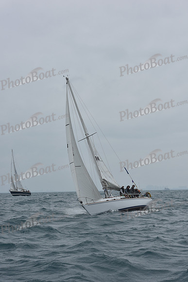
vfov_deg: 26.0
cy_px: 141
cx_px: 94
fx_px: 611
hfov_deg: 17.5
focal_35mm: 78
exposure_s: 1/800
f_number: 9
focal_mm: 78
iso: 250
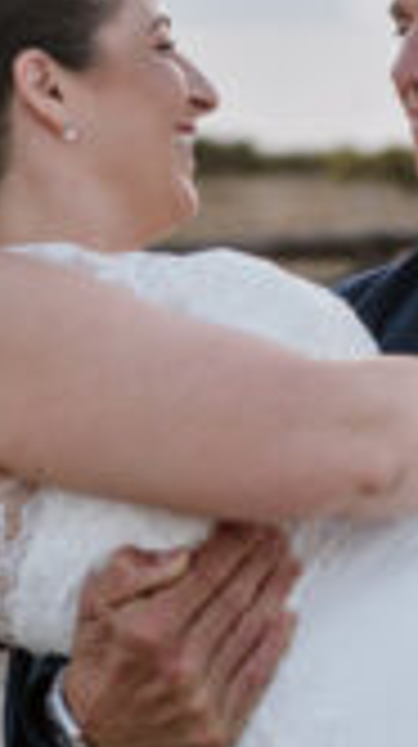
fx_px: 3064
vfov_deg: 13.9
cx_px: 593
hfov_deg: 7.7
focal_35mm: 155
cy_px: 403
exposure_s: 1/500
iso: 250
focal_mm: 35
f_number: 1.8
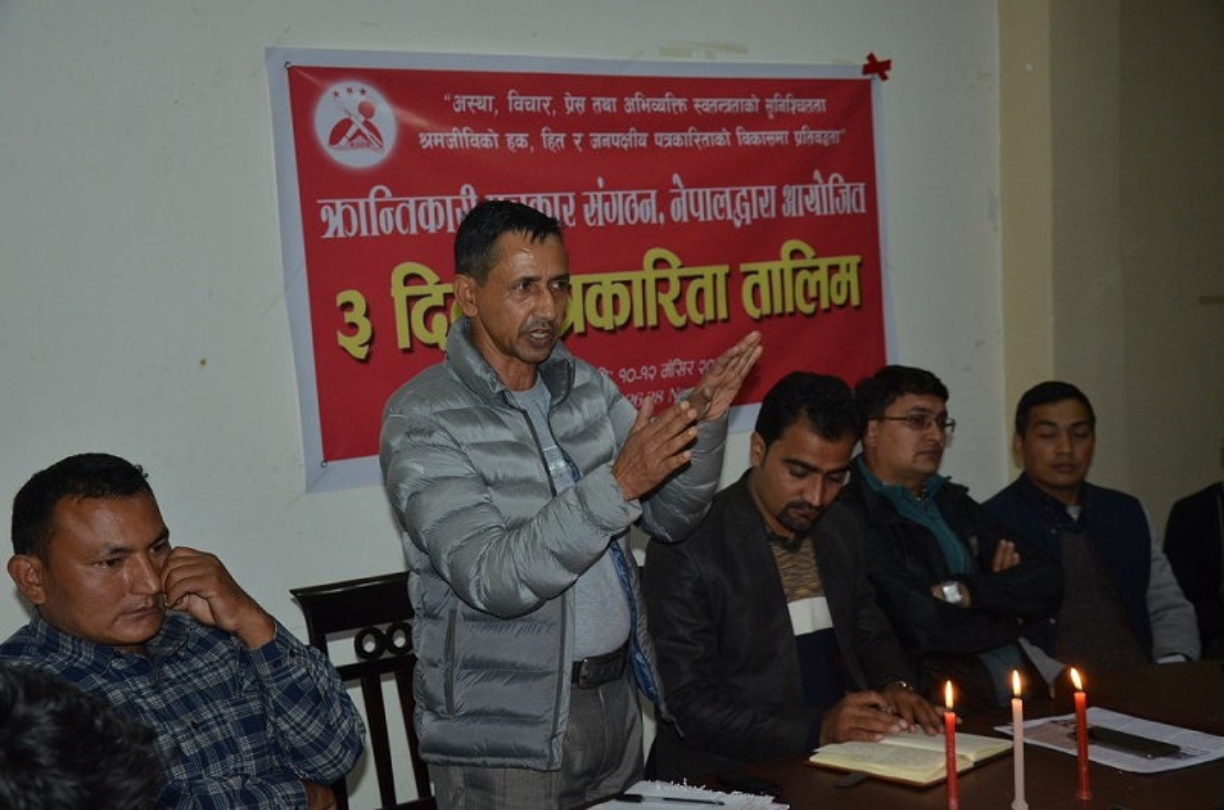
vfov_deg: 34.0
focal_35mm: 39
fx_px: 1323
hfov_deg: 49.7
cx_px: 612
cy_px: 405
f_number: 4
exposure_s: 1/60
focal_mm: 26
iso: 800
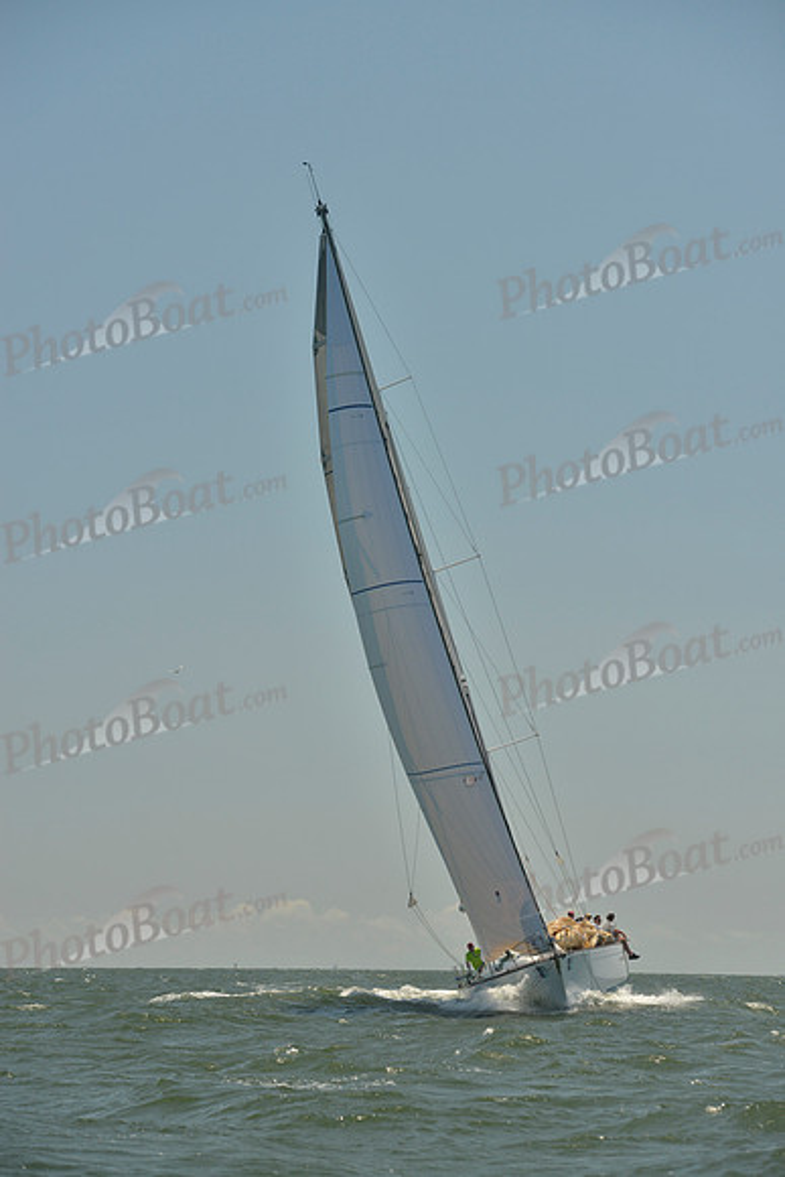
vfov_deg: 17.1
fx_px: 3922
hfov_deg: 11.4
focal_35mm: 120
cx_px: 392
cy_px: 588
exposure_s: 1/1000
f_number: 8
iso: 280
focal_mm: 120
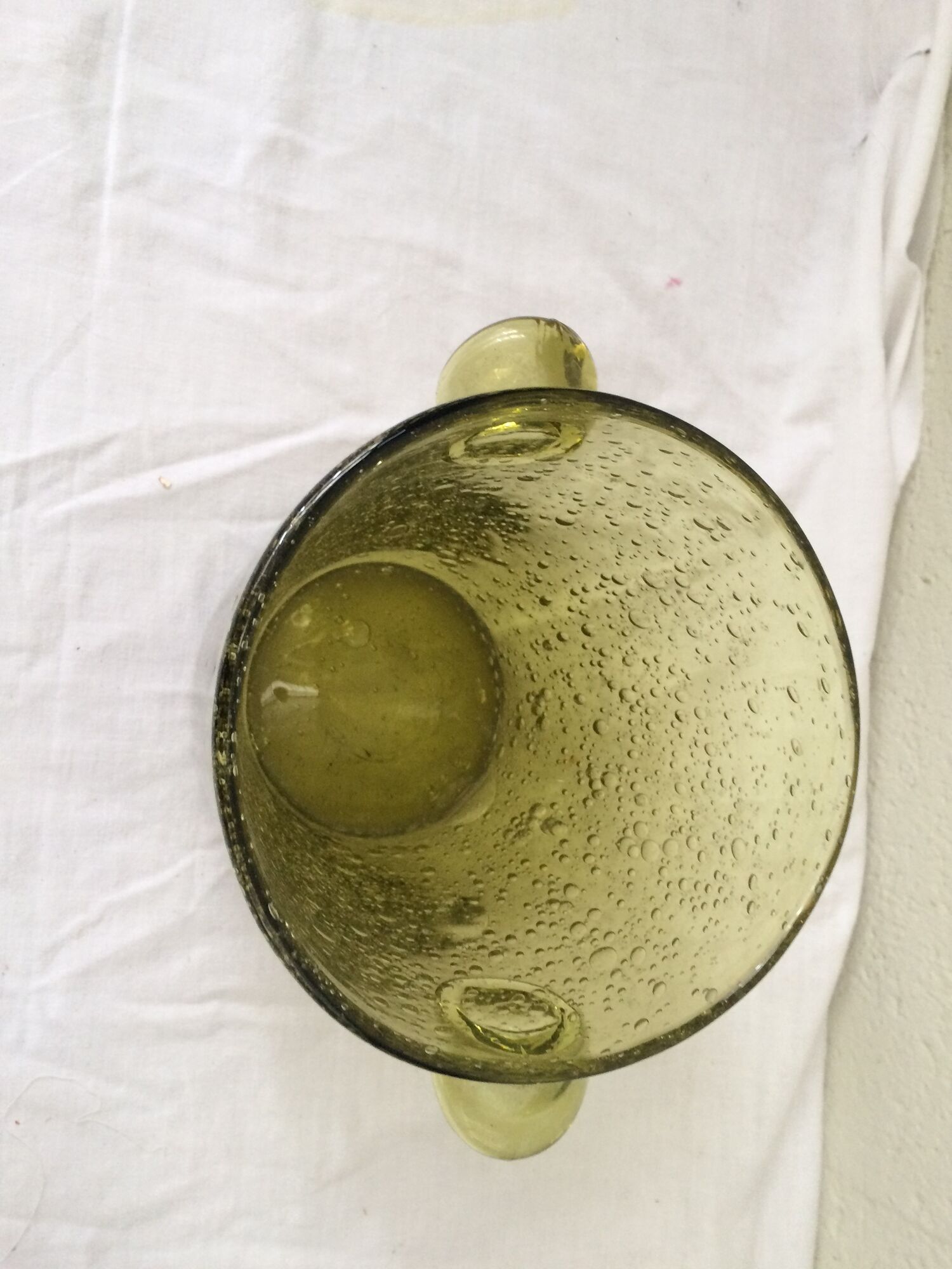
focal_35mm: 29
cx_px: 476
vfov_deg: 61.7
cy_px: 634
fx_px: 1063
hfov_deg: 48.2
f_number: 2.2
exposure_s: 1/33
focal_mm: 4.15
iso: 80
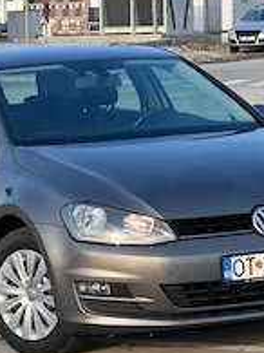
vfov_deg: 12.5
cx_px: 118
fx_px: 1608
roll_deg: +0.1
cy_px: 163
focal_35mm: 158
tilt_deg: -3.0
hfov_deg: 9.4
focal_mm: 9
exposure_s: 1/157
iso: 25
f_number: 2.8
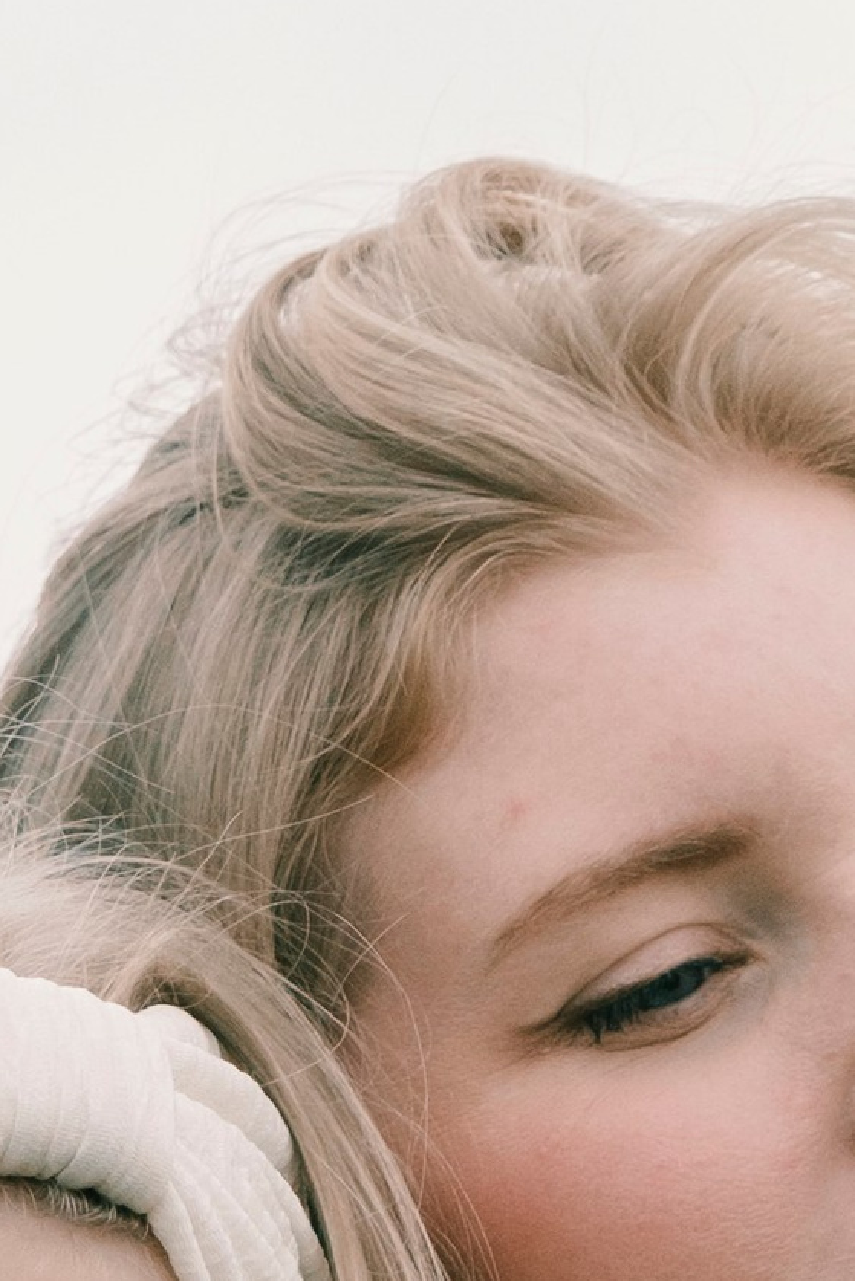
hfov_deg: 4.8
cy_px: 2354
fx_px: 10113
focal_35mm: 284
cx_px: 525
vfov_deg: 7.1
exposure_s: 1/500
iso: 800
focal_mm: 41.1
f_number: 4
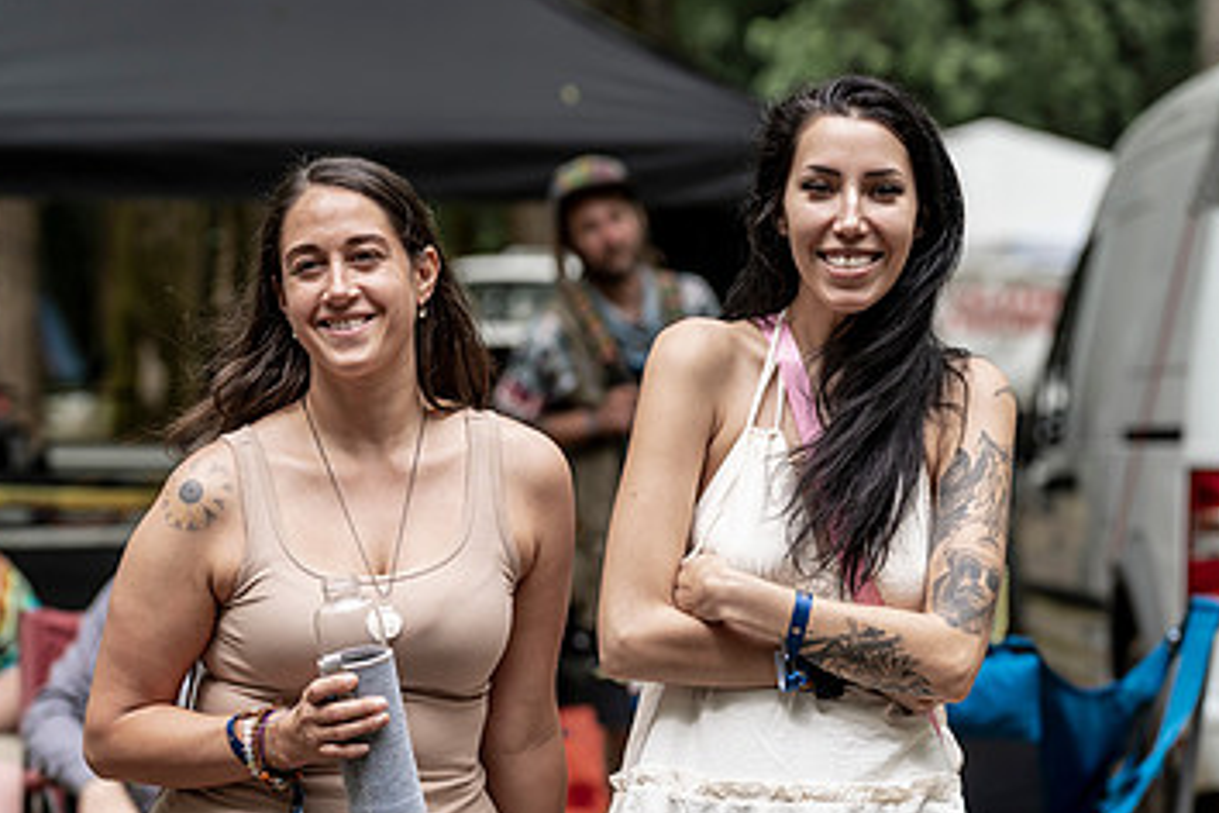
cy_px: 536
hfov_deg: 14.1
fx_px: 4943
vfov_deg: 9.4
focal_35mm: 146
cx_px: 589
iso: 160
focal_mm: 89
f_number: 2.8
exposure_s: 1/400
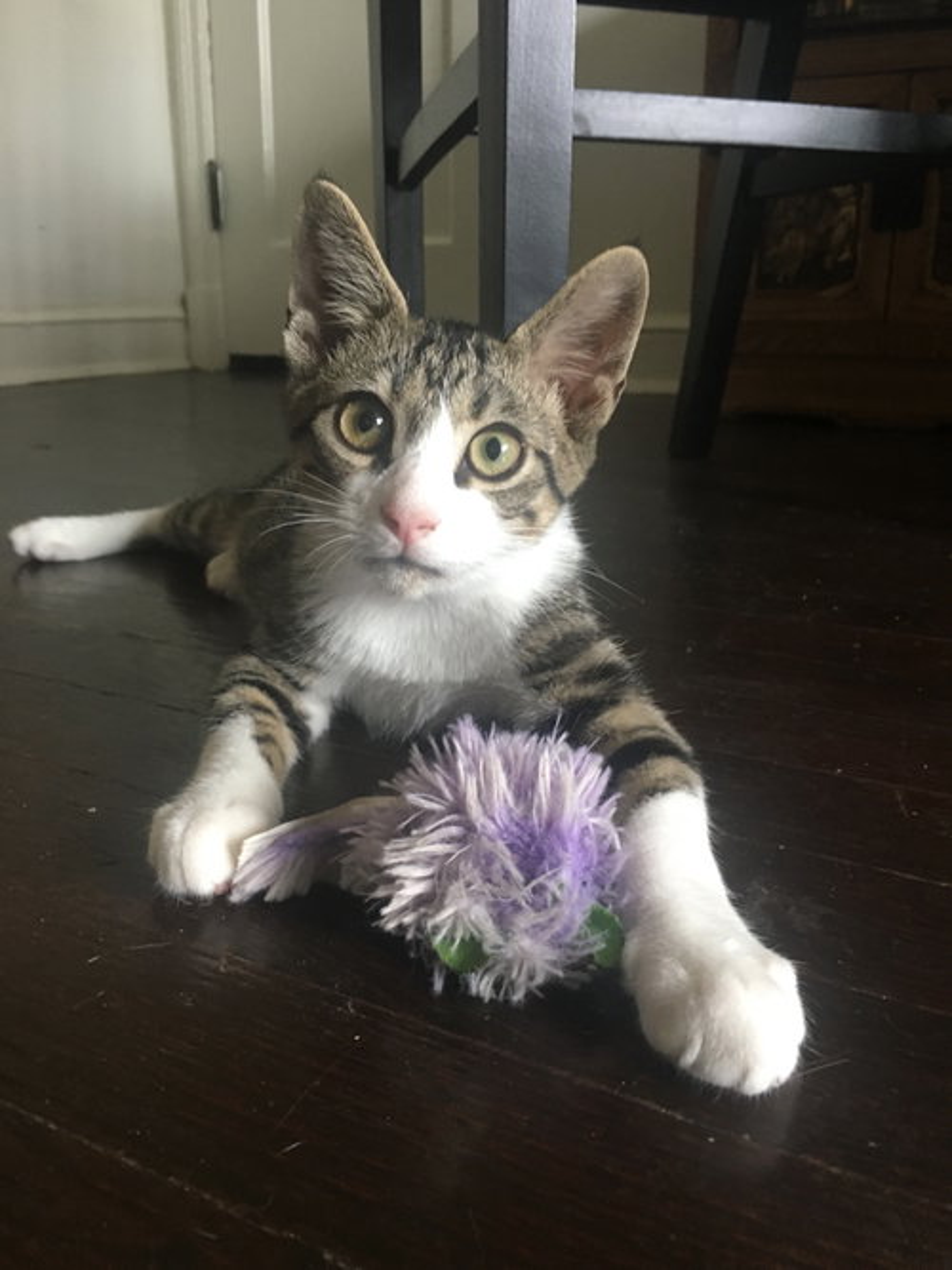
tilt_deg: -16.8
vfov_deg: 61.7
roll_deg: -0.3
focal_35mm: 29
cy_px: 635
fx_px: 1064
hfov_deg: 48.2
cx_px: 476
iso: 125
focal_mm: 4.15
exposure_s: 1/30
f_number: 2.2
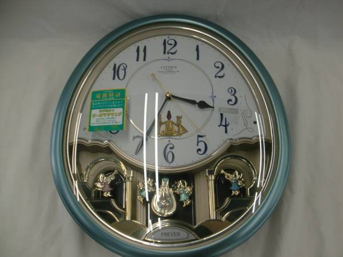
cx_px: 172
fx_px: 357
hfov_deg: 51.4
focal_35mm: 36
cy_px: 128
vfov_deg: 39.7
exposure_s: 1/80
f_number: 2.8
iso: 64
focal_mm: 6.3
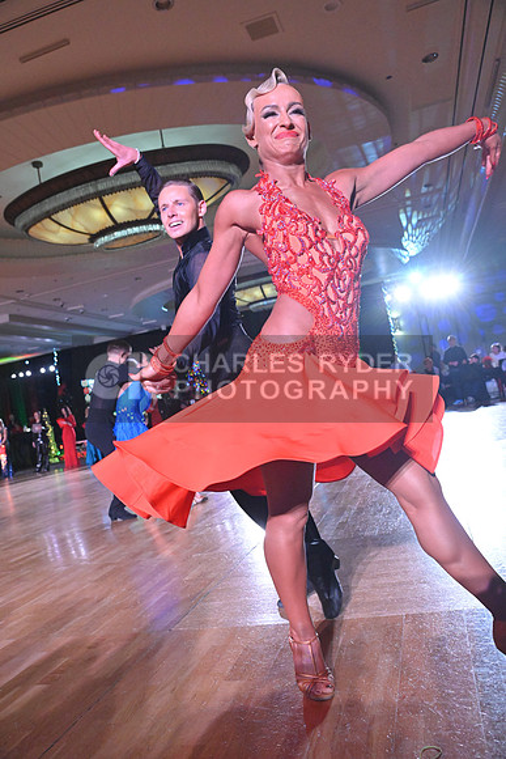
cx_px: 253
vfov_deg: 61.9
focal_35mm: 30
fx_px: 632
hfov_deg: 43.6
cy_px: 380
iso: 6400
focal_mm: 30
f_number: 5.6
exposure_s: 1/400
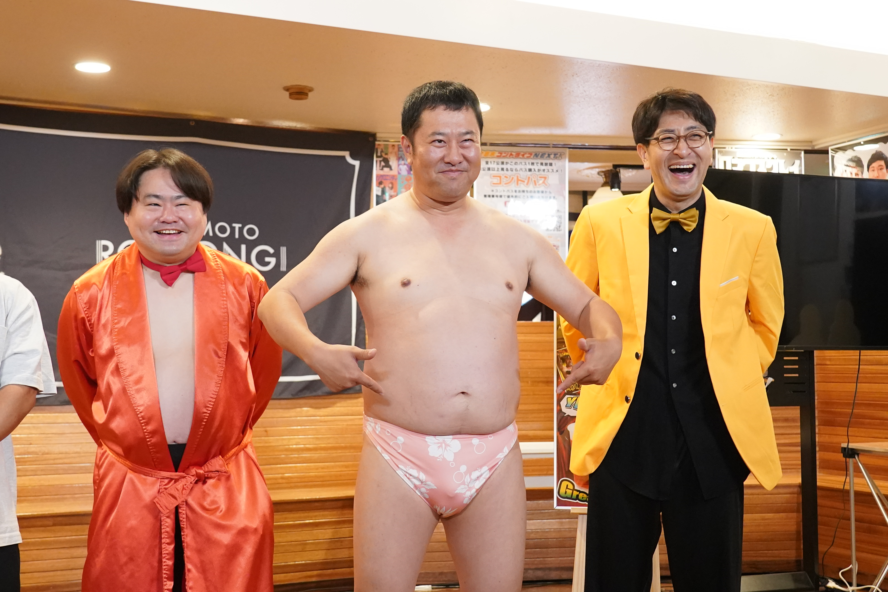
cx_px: 444
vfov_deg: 29.9
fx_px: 1110
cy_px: 296
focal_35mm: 45
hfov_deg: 43.6
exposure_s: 1/200
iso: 6400
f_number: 4
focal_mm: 30
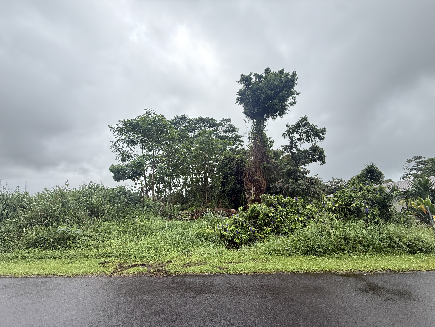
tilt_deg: +13.9
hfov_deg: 102.1
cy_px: 164
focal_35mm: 14
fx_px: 176
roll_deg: +1.3
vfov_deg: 85.7
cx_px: 218
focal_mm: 2.22
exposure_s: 1/346
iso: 64
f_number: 2.2
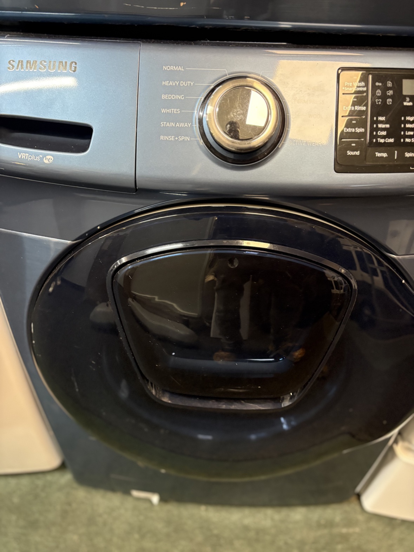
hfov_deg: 53.1
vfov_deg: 67.3
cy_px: 276
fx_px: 415
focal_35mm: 26
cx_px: 207
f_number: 1.6
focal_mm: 5.96
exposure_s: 1/40
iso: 400
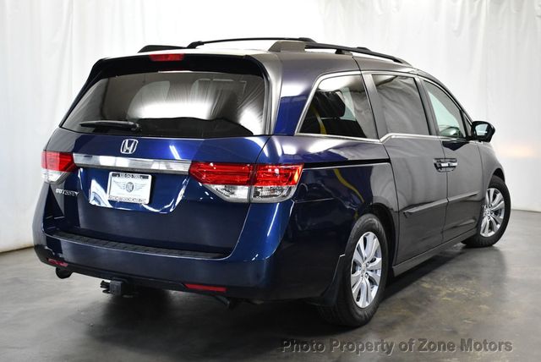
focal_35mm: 50
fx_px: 752
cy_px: 181
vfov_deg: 27.0
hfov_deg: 39.6
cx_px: 270
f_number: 4
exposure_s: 1/125
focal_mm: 25
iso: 1800
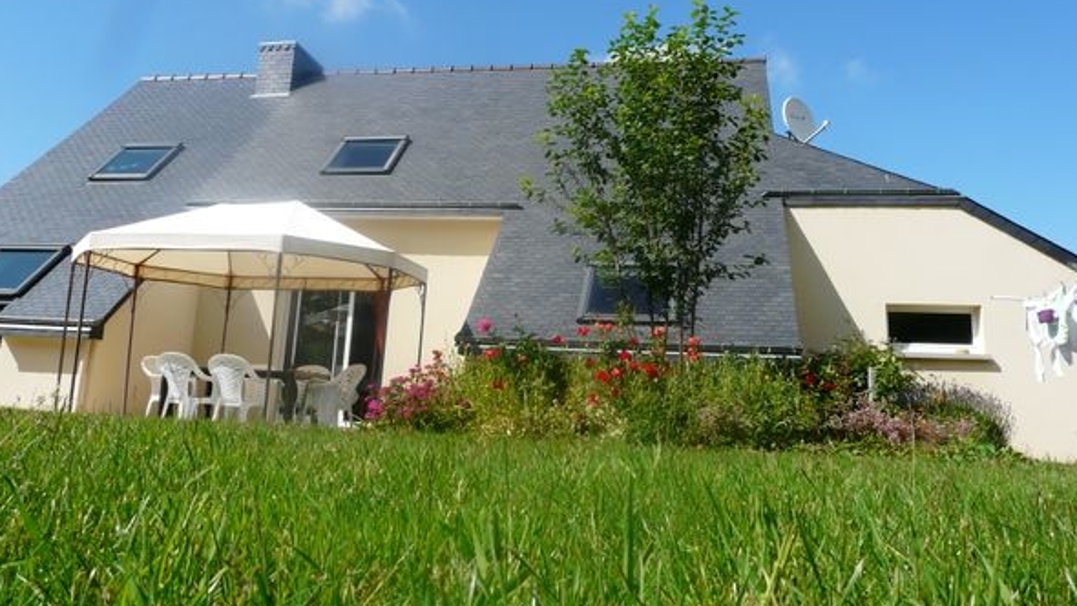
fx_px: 885
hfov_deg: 62.6
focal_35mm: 31
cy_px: 210
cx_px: 537
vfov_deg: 37.4
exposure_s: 1/400
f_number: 5.6
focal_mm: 4.6
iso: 100
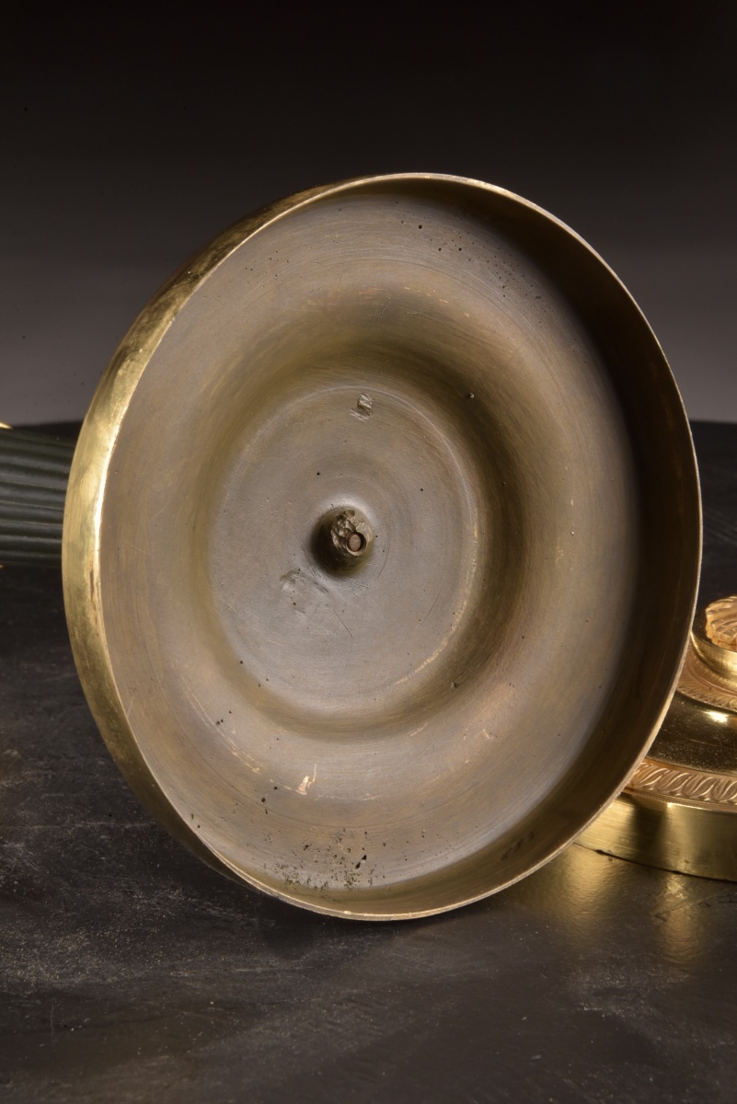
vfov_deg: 12.8
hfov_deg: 8.6
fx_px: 4909
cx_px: 368
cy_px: 552
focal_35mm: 160
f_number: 25
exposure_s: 1/125
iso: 400
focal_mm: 160
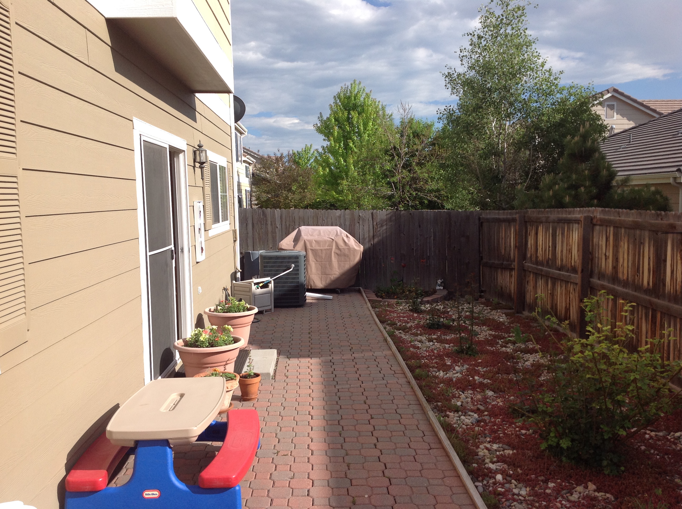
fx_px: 689
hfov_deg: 52.7
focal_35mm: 35
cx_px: 341
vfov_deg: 40.6
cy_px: 254
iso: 50
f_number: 2.4
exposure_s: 1/1592
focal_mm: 4.28
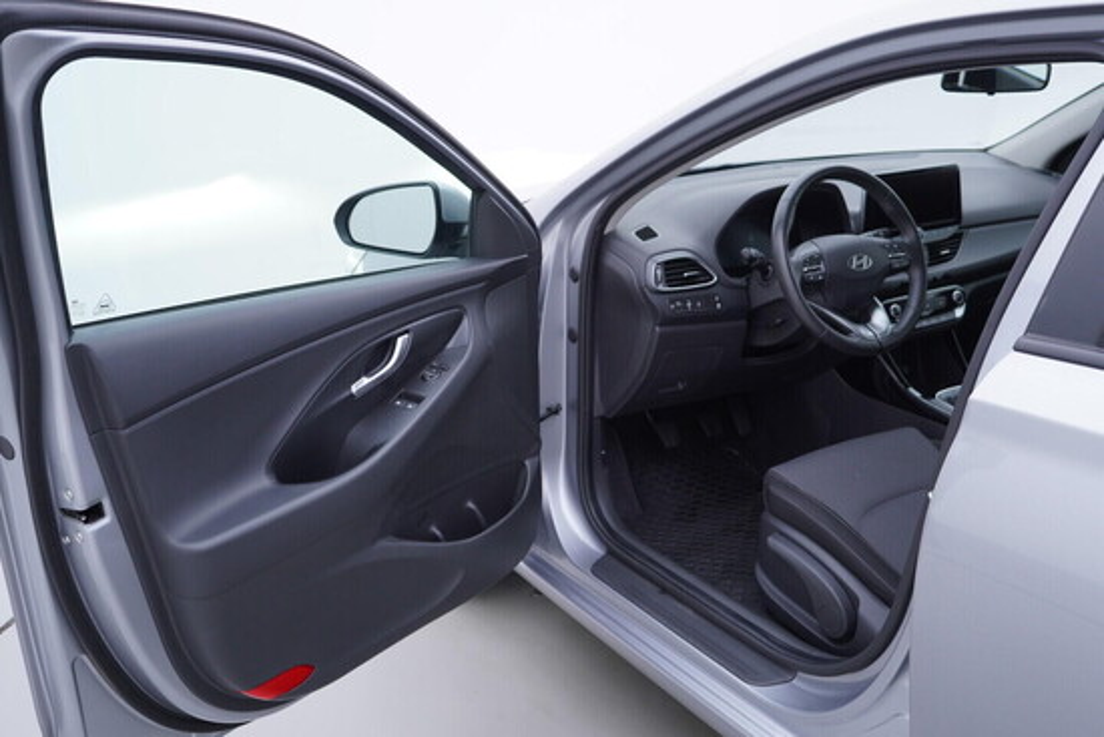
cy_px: 368
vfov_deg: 36.9
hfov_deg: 53.1
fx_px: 1104
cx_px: 552
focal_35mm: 36
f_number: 3.2
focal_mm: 24
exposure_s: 1/50
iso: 125
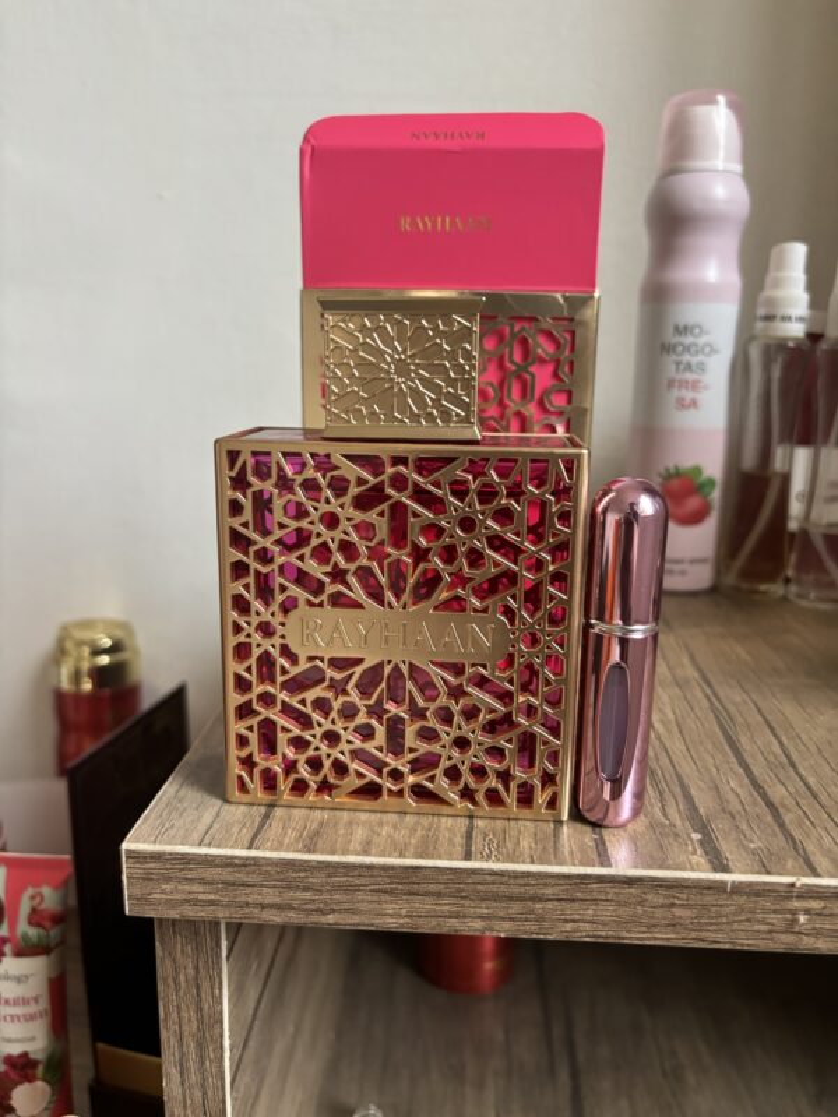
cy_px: 558
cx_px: 419
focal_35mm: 26
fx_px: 839
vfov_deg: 67.3
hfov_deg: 53.1
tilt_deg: -12.9
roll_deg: -2.4
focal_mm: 5.96
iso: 320
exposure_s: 1/60
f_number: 1.6
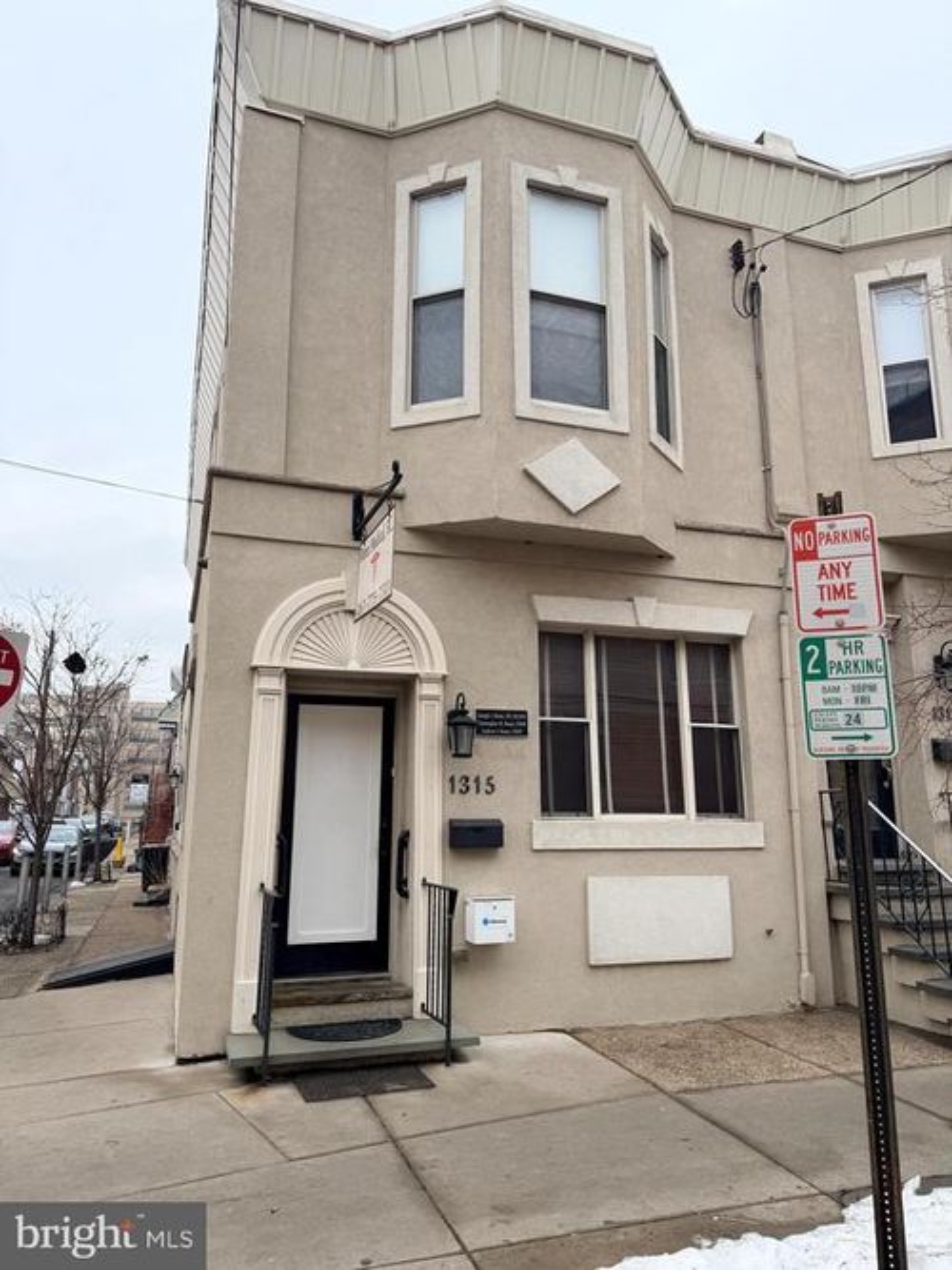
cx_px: 476
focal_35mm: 24
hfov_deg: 56.8
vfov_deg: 71.6
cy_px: 635
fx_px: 880
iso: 80
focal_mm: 6.76
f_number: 1.78
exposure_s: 1/1464
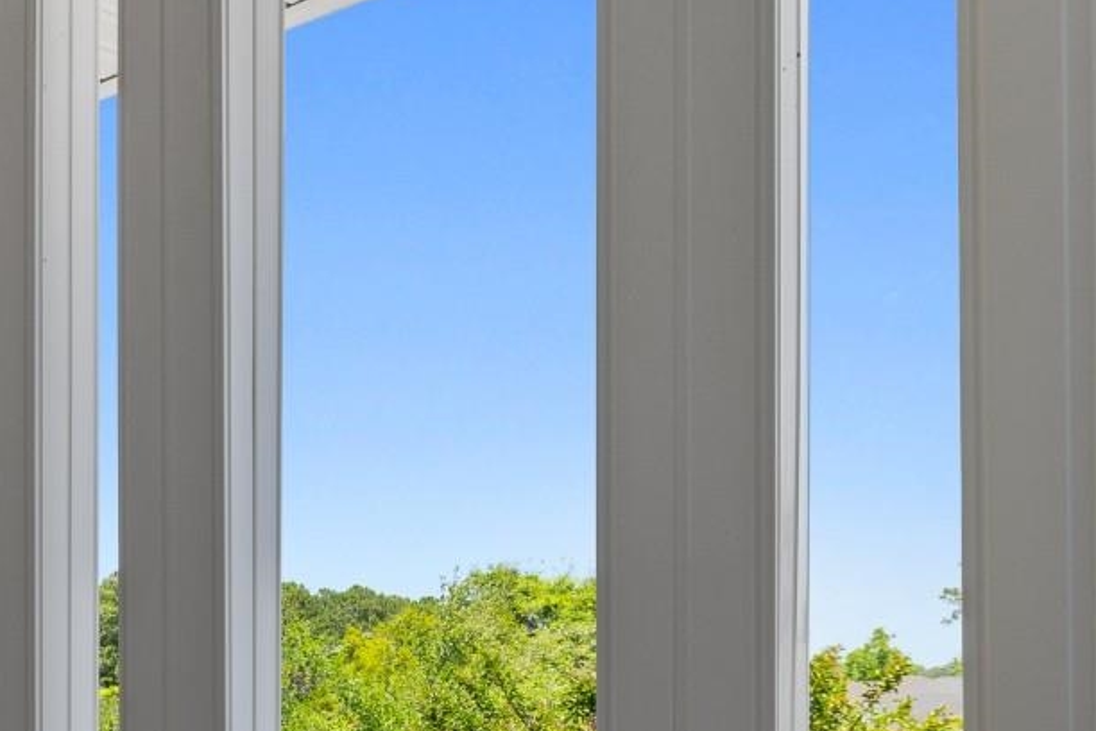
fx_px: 1370
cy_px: 722
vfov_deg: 28.2
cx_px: -188
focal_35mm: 45
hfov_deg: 35.3
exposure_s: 1/160
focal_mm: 11.5
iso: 100
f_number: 6.3
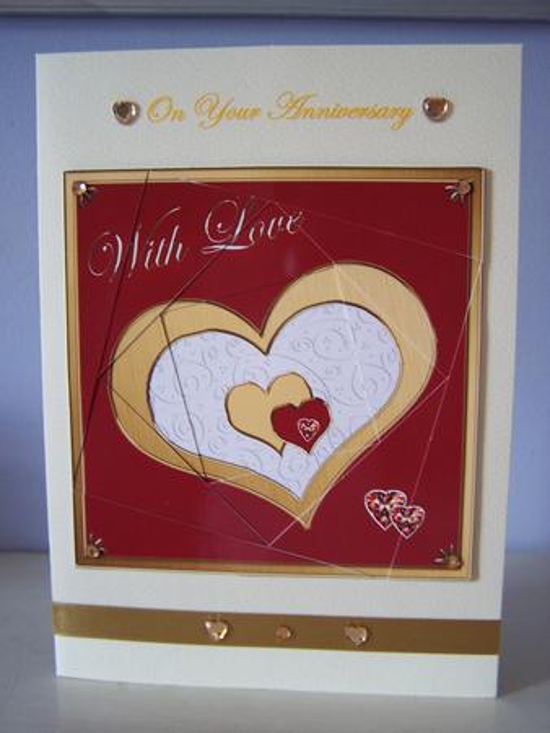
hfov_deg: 37.8
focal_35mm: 38
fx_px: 804
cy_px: 366
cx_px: 275
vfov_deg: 49.0
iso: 80
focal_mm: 6.3
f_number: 2.8
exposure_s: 1/30
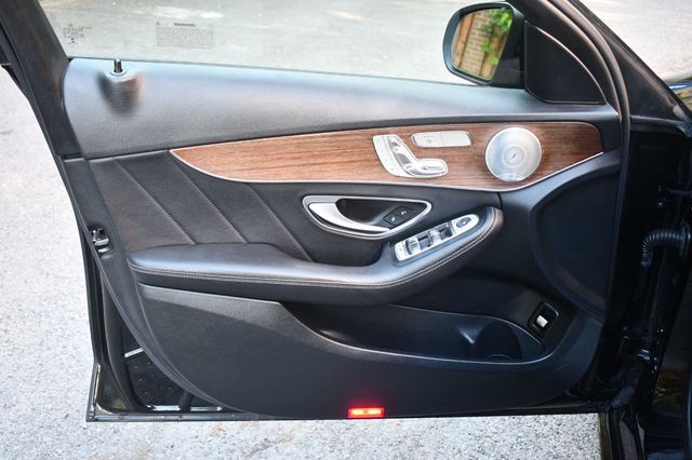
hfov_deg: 53.2
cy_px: 230
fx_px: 692
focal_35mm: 36
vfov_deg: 36.8
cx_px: 346
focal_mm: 24
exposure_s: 1/125
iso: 1400
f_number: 3.8
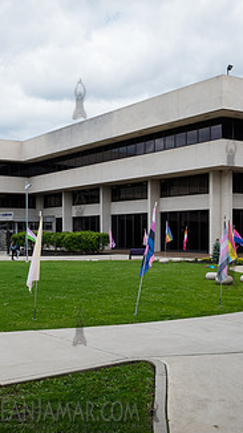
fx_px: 539
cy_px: 245
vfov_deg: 43.6
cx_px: 75
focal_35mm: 47
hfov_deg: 25.2
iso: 400
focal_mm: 24
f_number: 7.1
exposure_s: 1/640
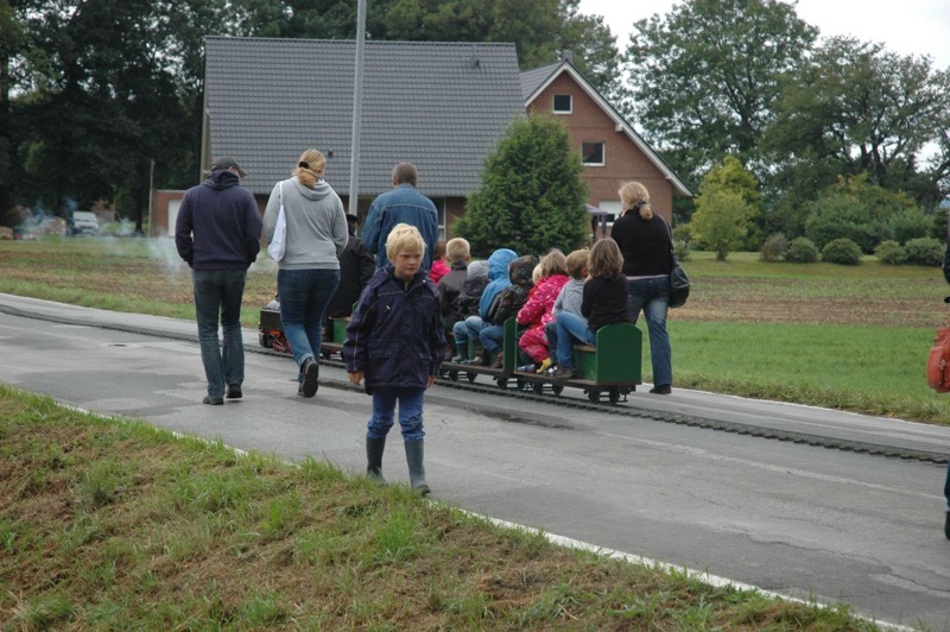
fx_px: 2452
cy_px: 316
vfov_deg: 14.7
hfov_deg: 21.9
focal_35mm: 93
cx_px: 475
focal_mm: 62
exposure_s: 1/125
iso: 400
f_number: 5.6
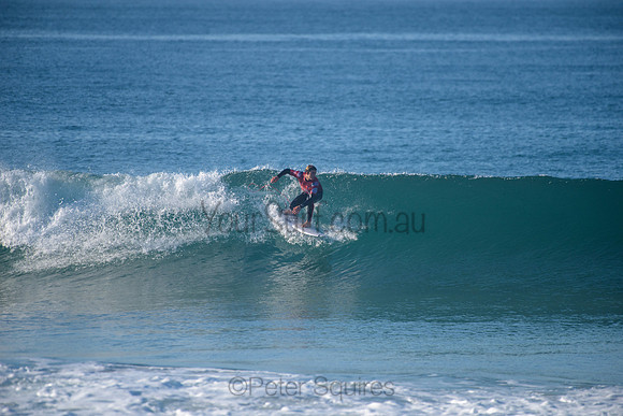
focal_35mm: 500
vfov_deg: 2.8
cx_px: 312
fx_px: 8654
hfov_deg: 4.1
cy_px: 208
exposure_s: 1/2000
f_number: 5.6
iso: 280
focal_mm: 500
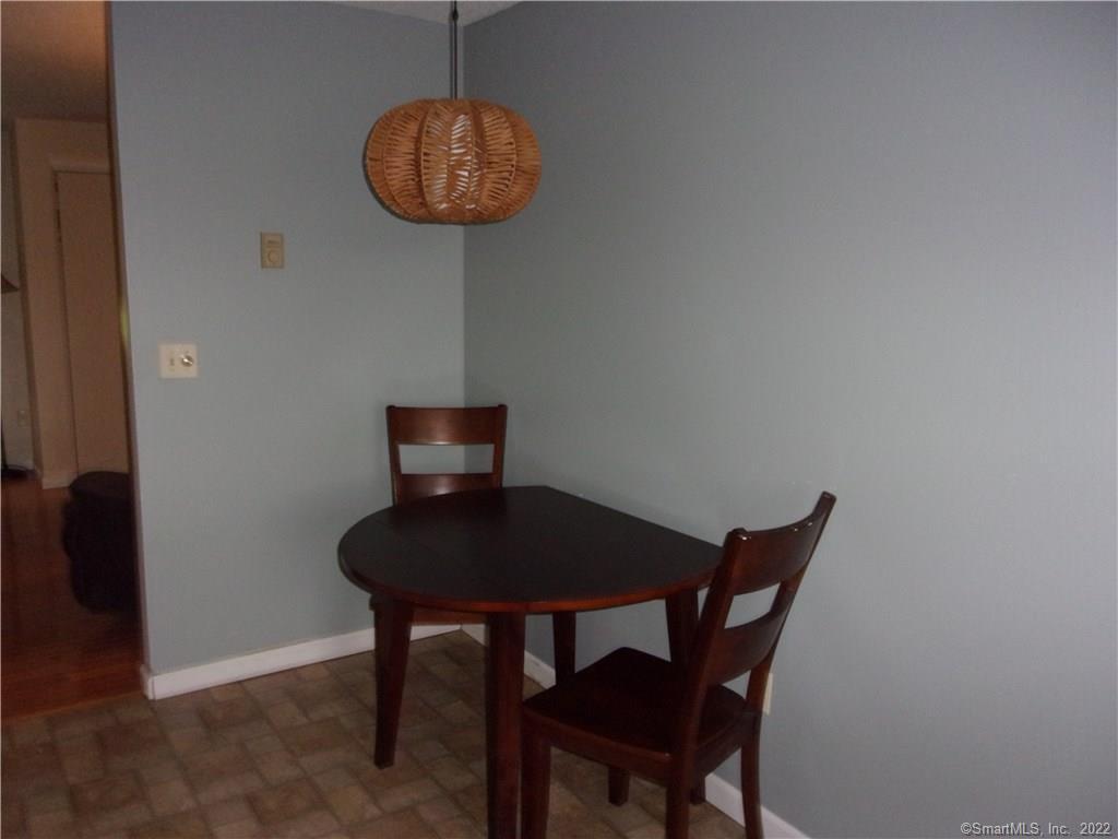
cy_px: 420
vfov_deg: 49.7
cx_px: 559
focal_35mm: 28
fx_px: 904
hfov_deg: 63.4
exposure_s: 1/34
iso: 320
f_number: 3.9
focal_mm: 5.1
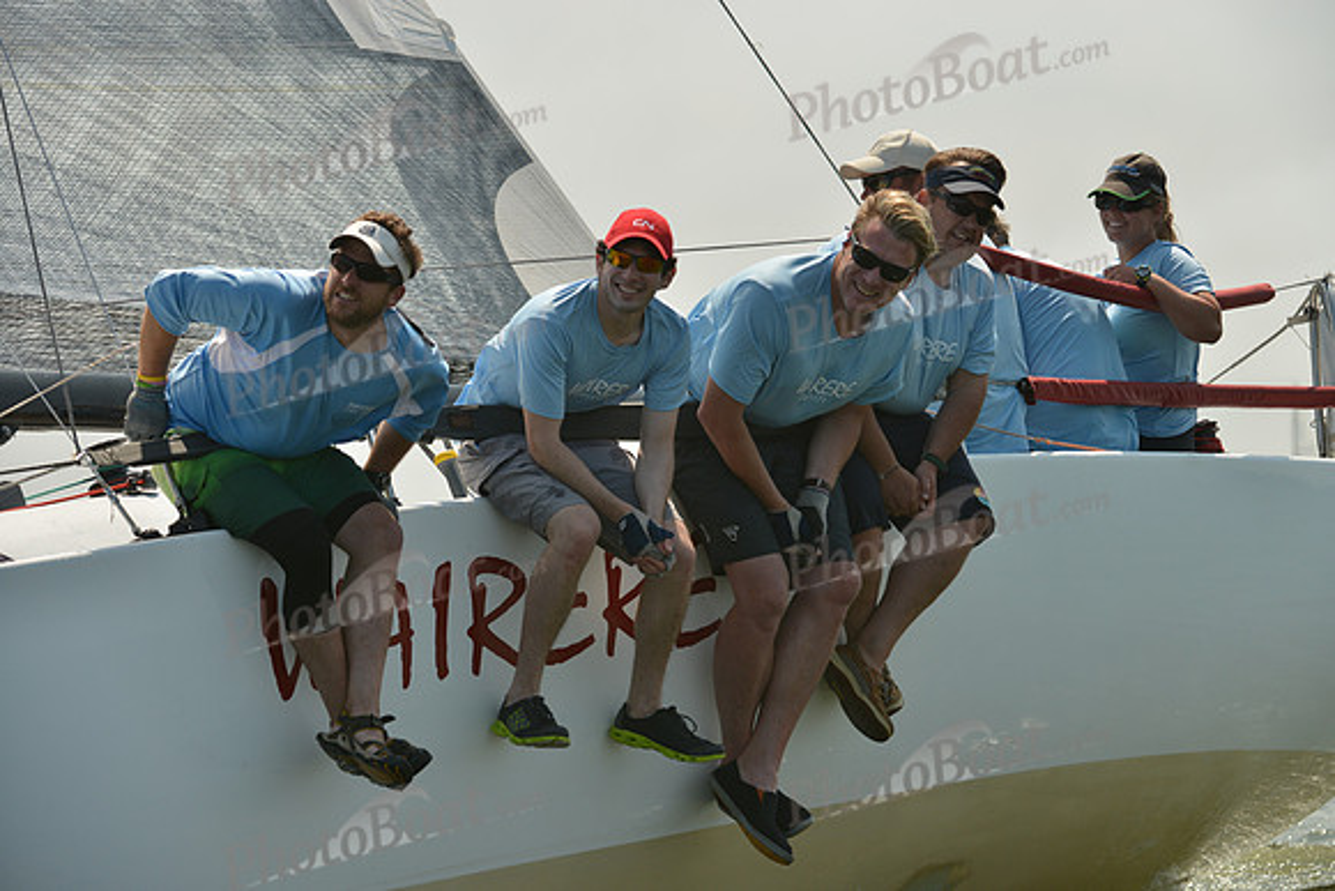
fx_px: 7418
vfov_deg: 6.9
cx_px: 668
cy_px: 446
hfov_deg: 10.3
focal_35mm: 200
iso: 400
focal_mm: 200
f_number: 7.1
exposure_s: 1/1250
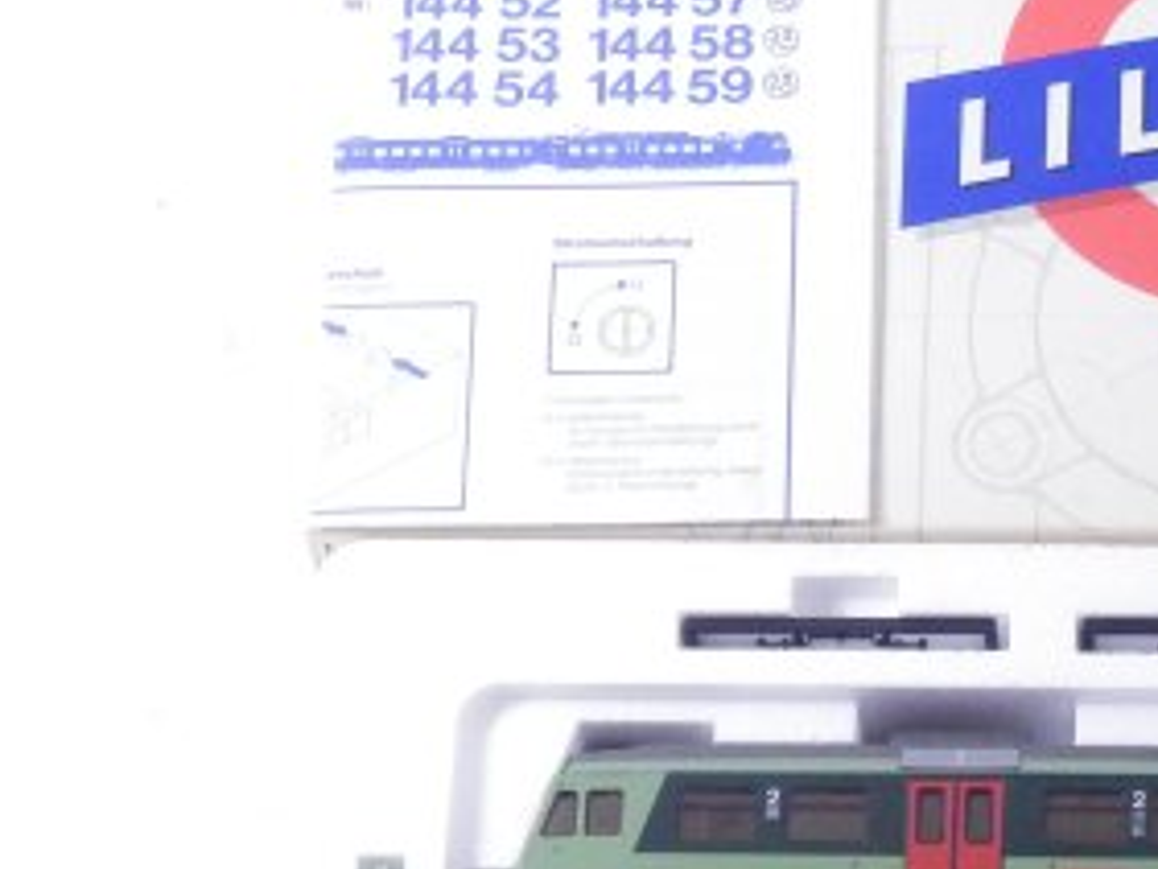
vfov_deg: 10.5
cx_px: 1195
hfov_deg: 13.8
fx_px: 4719
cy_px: 614
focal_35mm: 141
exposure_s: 1/160
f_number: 4.4
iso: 800
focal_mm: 11.9
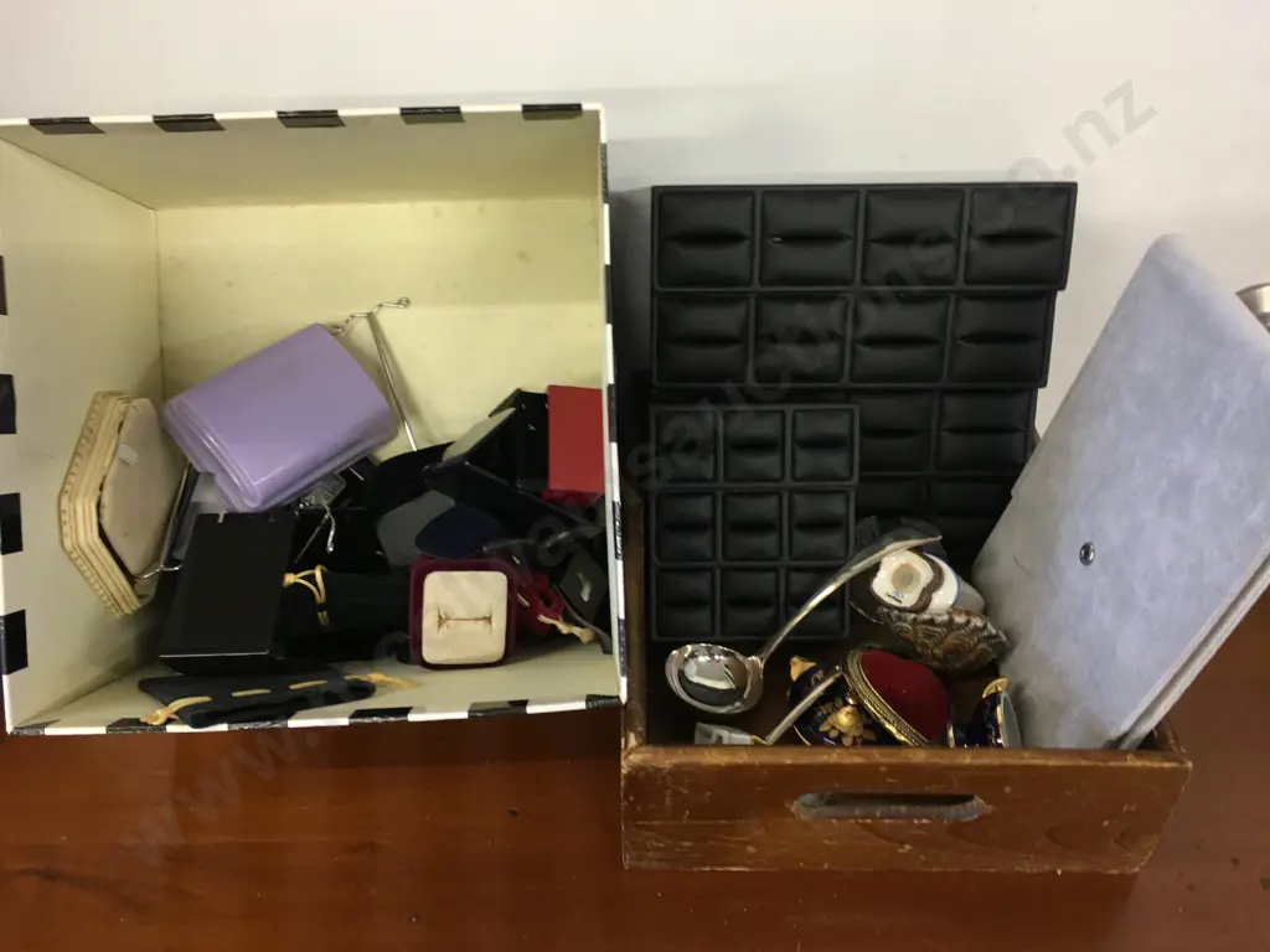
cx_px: 635
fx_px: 1064
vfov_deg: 48.2
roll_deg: -0.7
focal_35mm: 29
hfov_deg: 61.7
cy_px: 476
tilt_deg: -37.4
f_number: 2.2
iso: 50
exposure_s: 1/17
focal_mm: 4.15
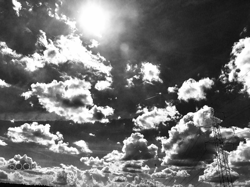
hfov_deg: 63.4
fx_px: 202
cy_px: 94
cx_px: 125
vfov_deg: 49.7
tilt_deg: +28.2
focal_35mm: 28
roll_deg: -1.0
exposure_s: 1/13699
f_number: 1.8
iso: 25
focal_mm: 3.99
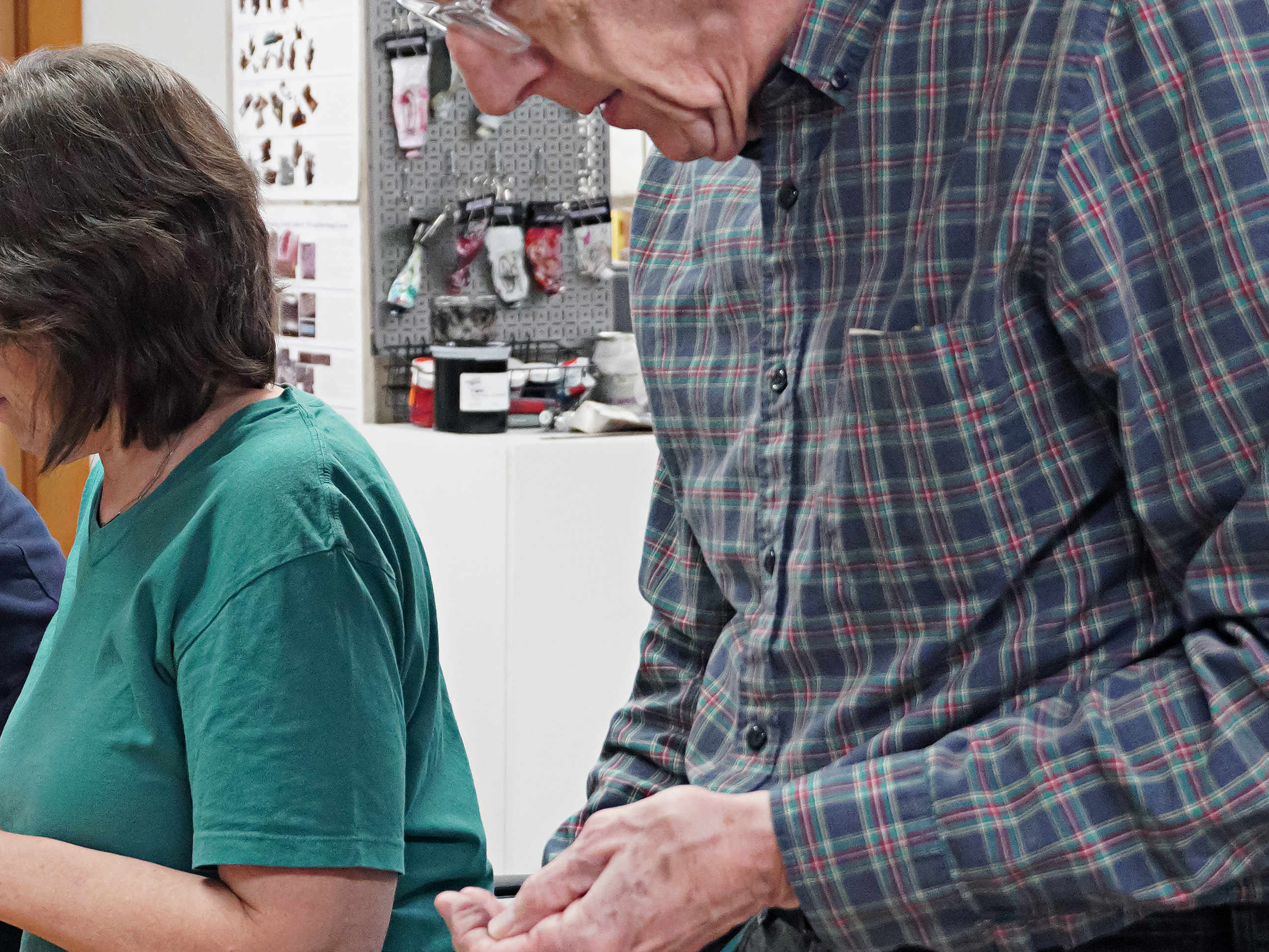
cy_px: 287
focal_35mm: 101
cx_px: 137
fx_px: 3703
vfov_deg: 14.6
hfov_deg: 19.1
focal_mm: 30
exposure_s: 1/200
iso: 3200
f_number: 4.5
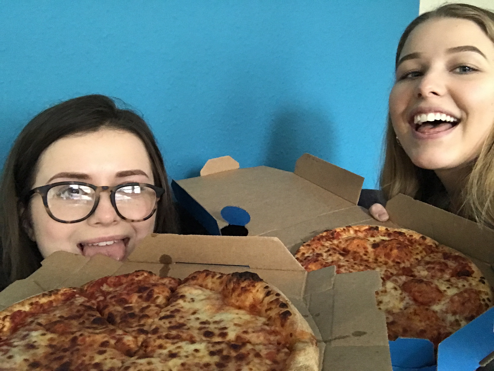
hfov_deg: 56.8
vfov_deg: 44.2
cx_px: 247
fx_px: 457
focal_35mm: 32
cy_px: 186
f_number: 2.2
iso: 320
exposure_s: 1/17
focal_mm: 2.87
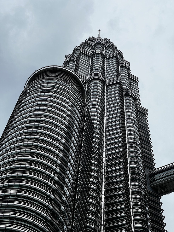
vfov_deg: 25.3
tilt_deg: +67.7
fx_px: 516
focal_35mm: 77
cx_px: 87
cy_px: 116
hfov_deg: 19.1
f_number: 2.8
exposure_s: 1/612
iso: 32
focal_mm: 9
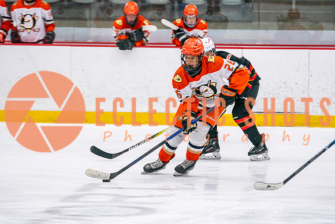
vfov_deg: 5.8
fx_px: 2196
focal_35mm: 236
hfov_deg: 8.7
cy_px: 151
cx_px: 186
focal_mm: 150
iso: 800
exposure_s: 1/640
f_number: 2.8
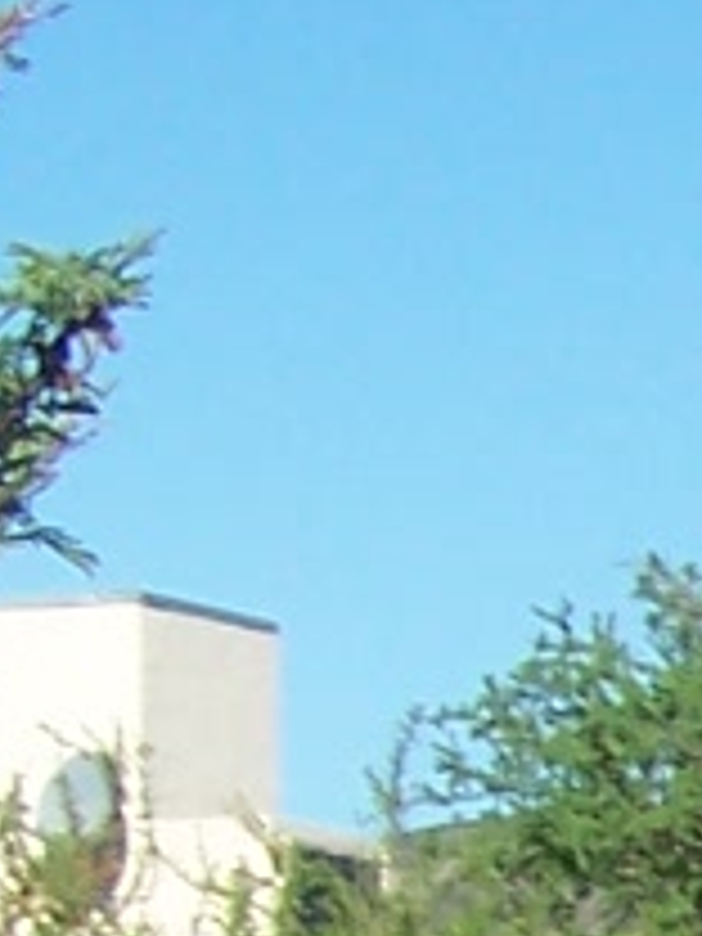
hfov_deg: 4.9
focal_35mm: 284
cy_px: 1922
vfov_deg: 6.7
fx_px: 7679
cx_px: 2205
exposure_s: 1/750
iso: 80
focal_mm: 6.3
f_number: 4
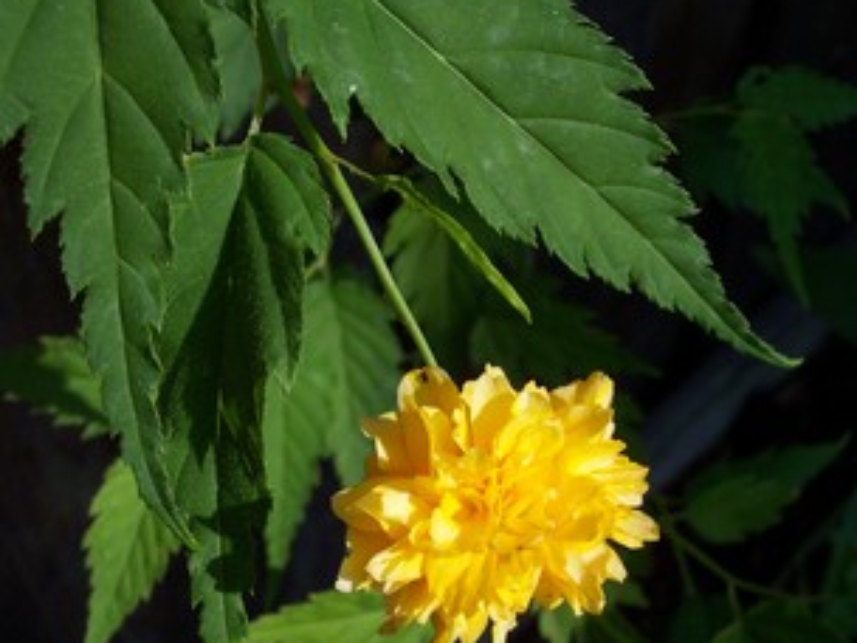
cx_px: 440
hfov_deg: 34.9
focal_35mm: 55
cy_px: 426
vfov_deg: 26.4
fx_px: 1362
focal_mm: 8
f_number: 4.8
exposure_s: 1/1000
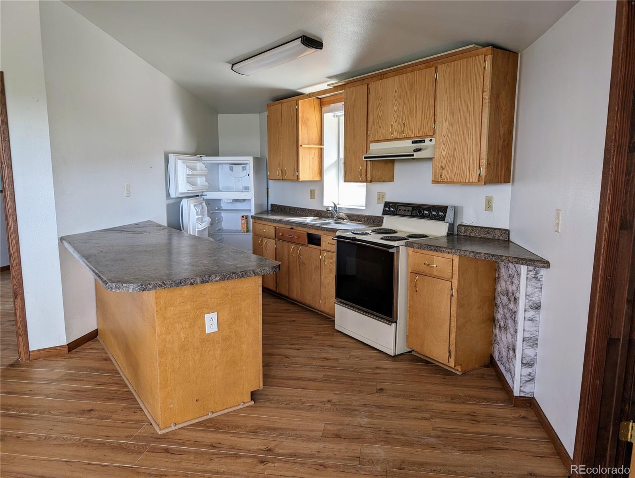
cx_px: 318
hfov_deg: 71.5
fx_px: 441
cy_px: 239
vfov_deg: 56.9
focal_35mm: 24
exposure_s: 1/35.3
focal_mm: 6.9
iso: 23
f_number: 1.68
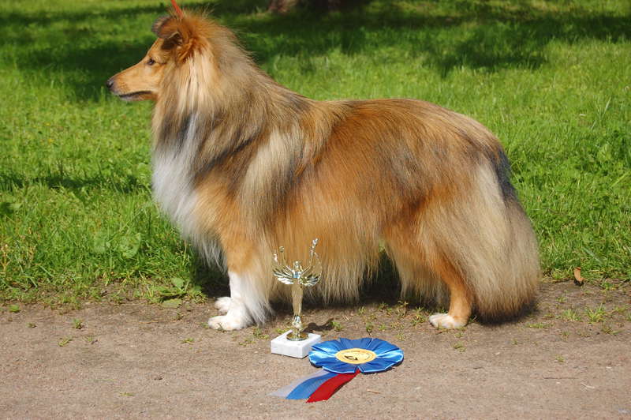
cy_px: 210
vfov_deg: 16.5
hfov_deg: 24.6
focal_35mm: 82
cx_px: 316
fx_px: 1445
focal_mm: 55
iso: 200
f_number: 7.1
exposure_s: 1/400
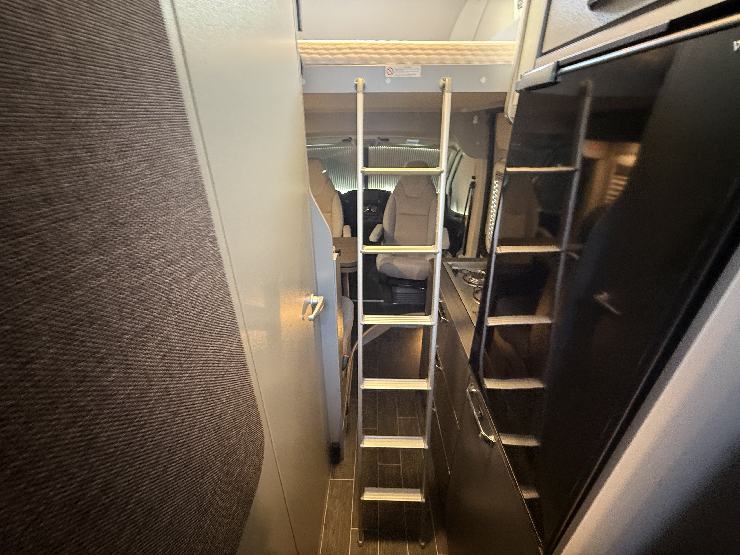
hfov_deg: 102.1
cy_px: 278
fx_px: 299
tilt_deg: -26.5
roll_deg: -3.8
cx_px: 370
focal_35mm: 14
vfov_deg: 85.7
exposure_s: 1/17
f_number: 2.2
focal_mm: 2.22
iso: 400
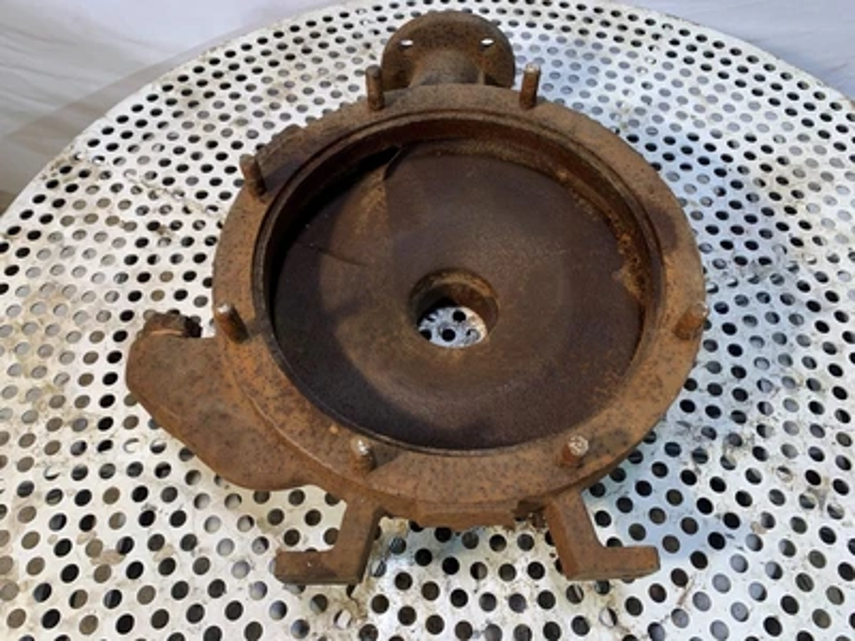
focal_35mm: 26
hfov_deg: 67.3
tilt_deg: -60.3
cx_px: 428
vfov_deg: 53.1
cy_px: 320
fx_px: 642
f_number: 1.8
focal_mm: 4.25
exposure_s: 1/120
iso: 40
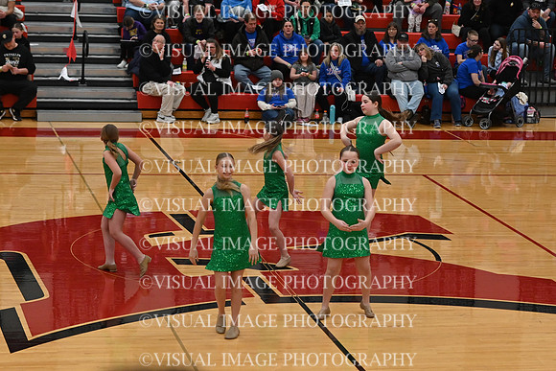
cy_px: 186
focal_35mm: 117
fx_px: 1807
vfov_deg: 11.7
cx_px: 278
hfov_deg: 17.5
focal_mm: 78
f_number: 4
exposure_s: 1/400
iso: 3200
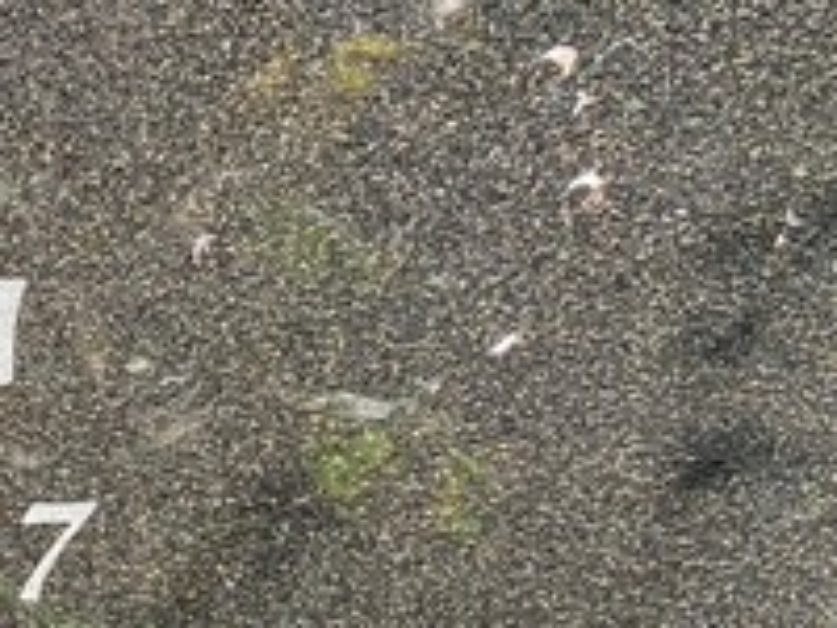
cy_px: 209
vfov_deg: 14.2
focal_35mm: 104
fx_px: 2515
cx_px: -741
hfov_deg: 15.7
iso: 32
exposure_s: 1/274
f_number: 1.8
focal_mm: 4.25
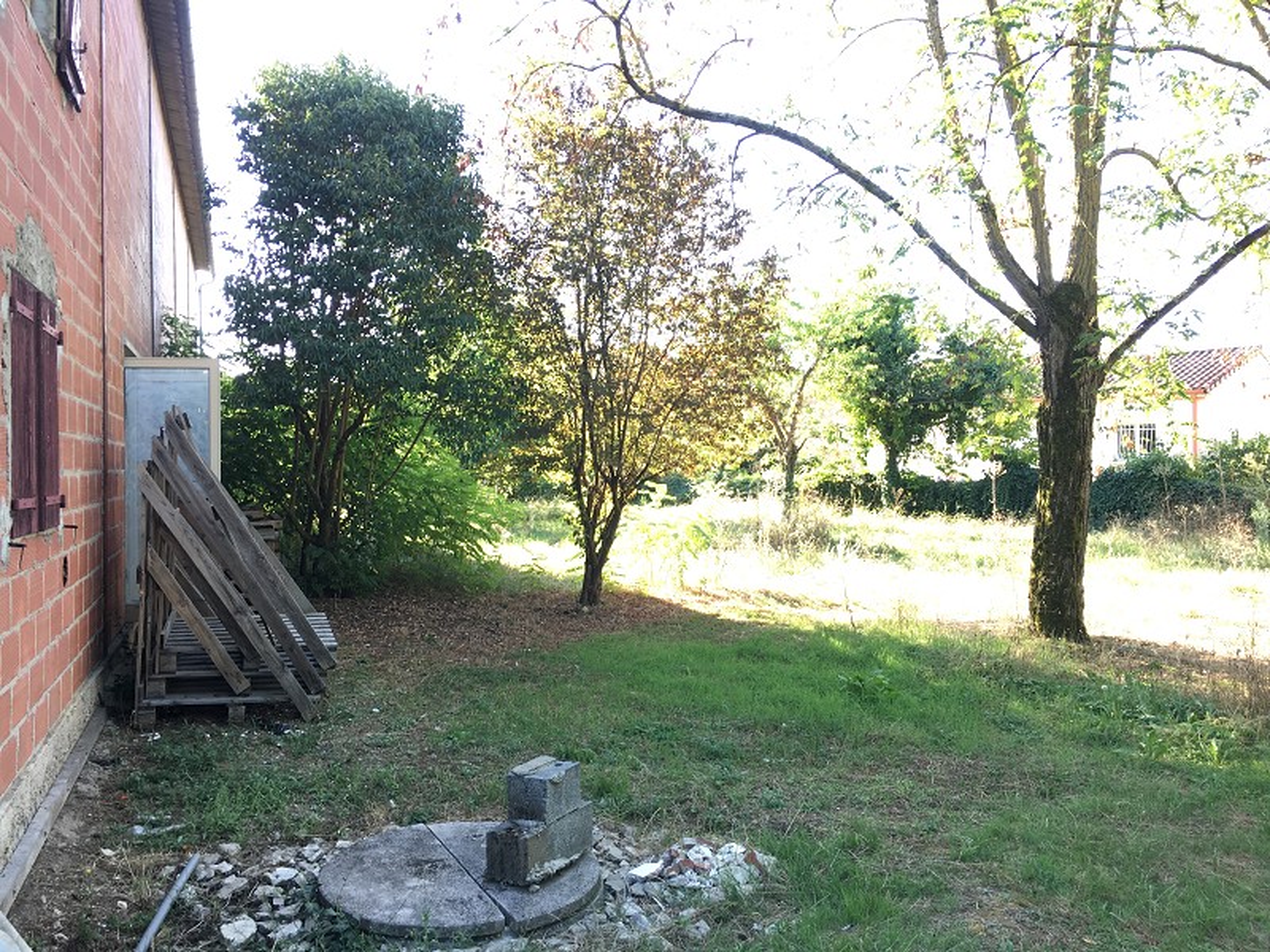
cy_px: 476
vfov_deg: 48.2
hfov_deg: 61.7
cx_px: 635
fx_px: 1064
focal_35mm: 29
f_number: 2.2
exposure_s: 1/50
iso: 25
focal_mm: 4.15
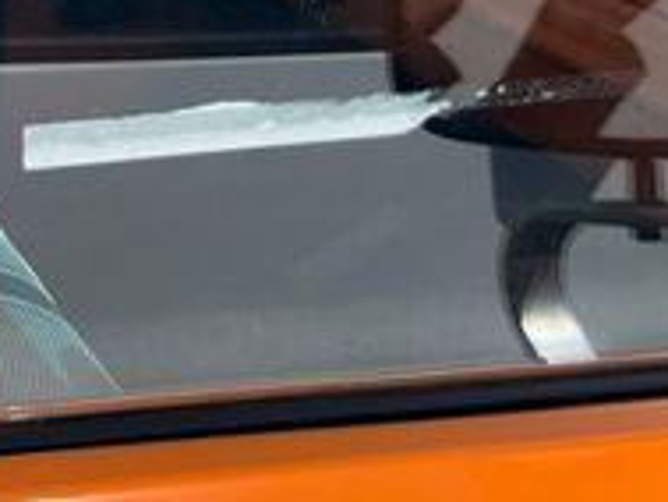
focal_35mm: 88
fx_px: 1699
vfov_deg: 15.7
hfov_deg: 19.9
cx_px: -272
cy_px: -205
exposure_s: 1/2137
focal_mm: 5.1
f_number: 1.6
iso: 50
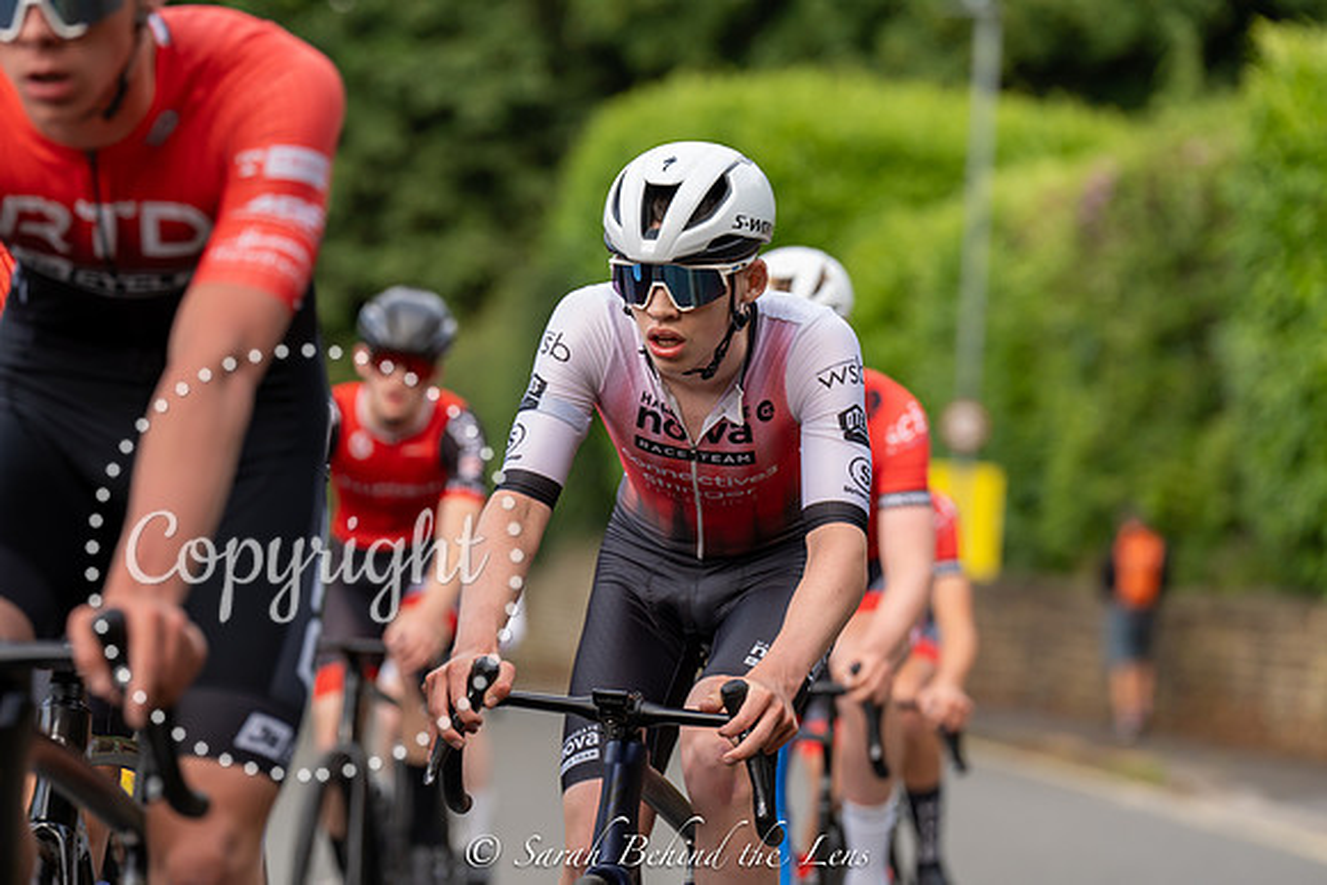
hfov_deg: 10.3
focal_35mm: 200
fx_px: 7374
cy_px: 442
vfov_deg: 6.9
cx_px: 664
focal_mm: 200
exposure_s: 1/640
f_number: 4.5
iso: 400
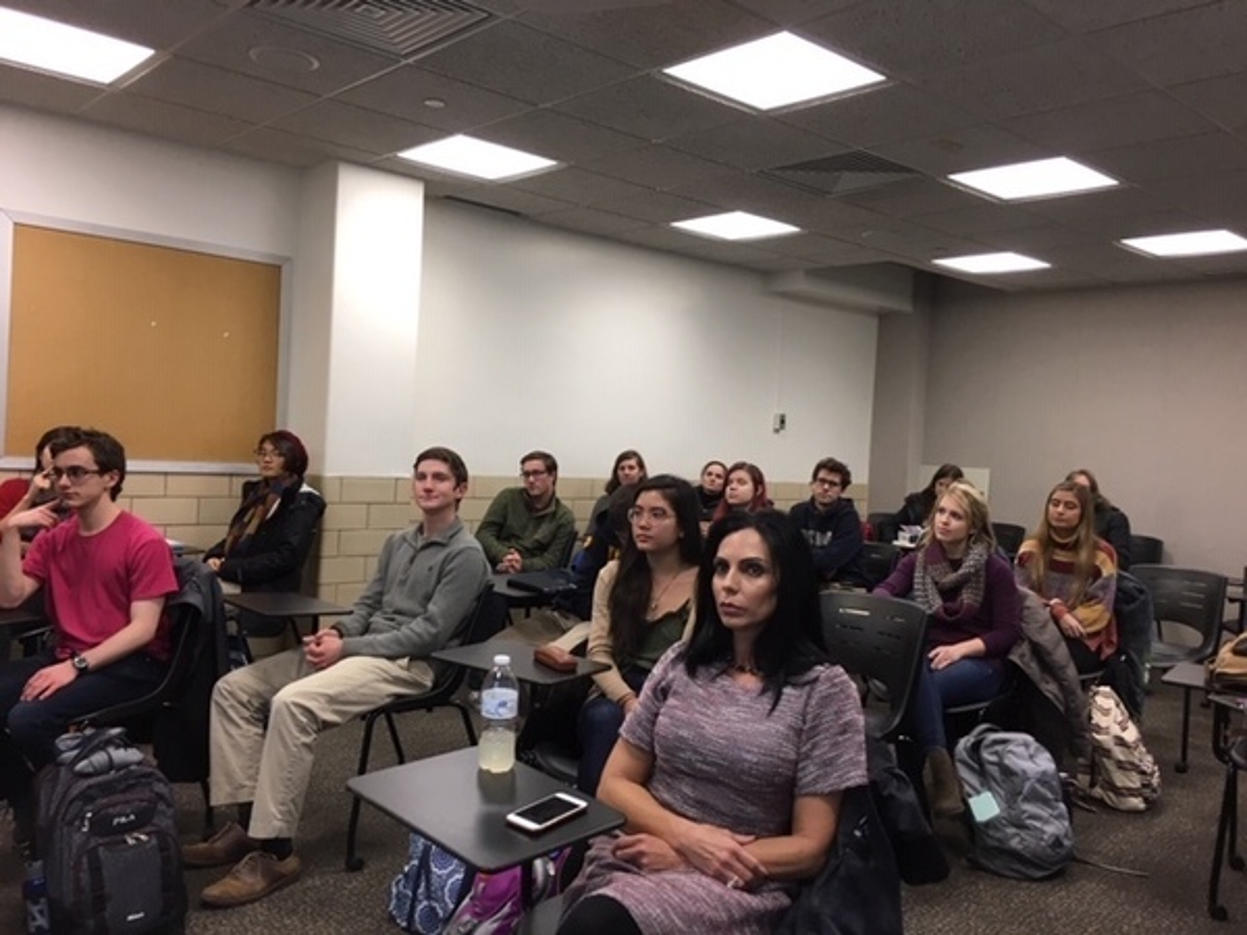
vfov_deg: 48.2
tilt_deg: -1.0
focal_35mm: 29
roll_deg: -2.8
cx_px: 624
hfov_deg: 61.7
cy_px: 468
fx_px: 1045
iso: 50
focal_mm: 4.15
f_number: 2.2
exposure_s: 1/30
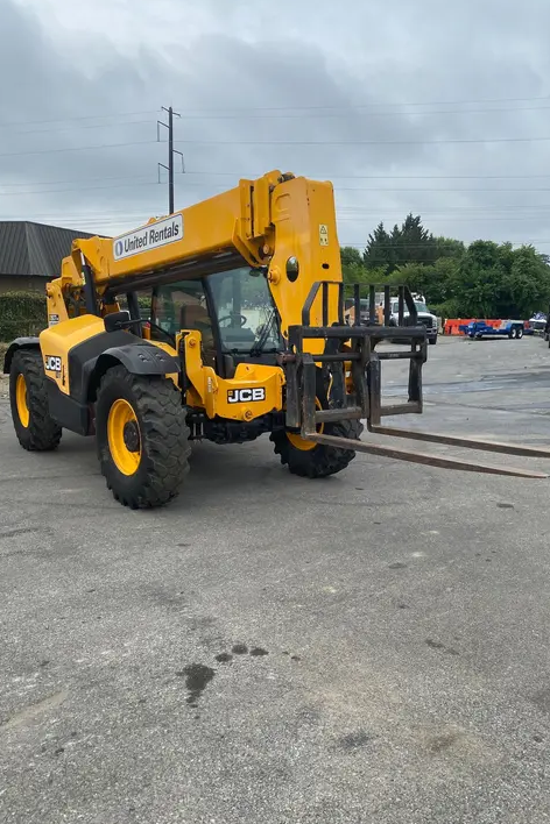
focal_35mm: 28
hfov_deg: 46.3
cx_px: 299
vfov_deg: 65.5
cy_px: 421
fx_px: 642
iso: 32
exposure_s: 1/1754
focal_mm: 4.25
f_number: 1.8
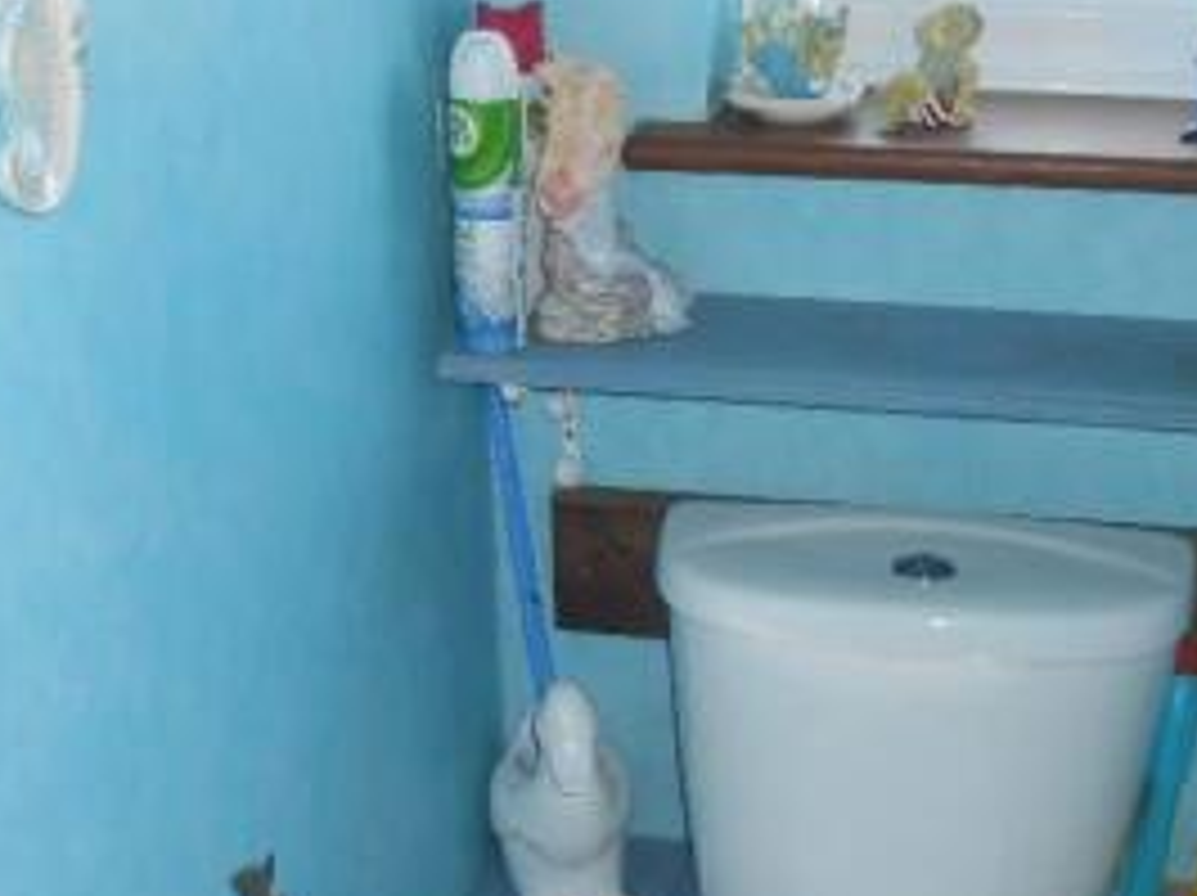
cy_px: 651
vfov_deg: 25.4
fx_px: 1969
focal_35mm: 57
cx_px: 686
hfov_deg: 33.8
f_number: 3.5
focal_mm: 4.6
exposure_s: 1/25
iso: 200
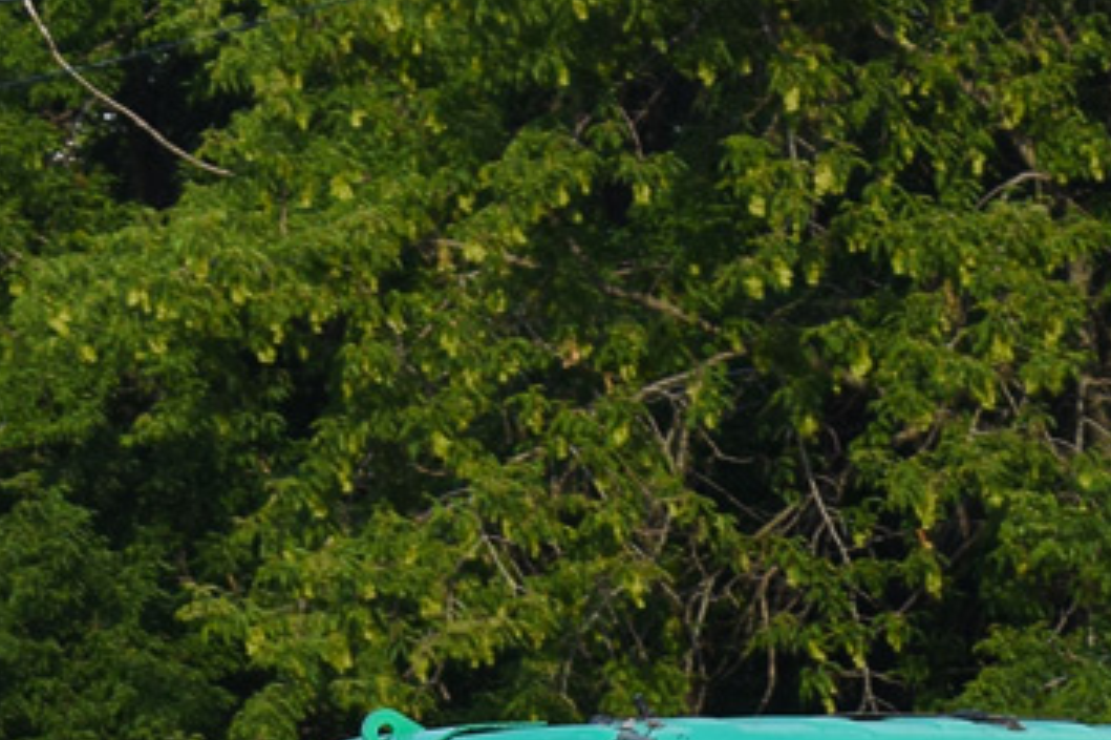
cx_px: 925
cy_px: 1001
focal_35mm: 281
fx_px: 8658
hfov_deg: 7.3
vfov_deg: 4.9
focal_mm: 55
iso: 200
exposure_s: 1/640
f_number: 5.6
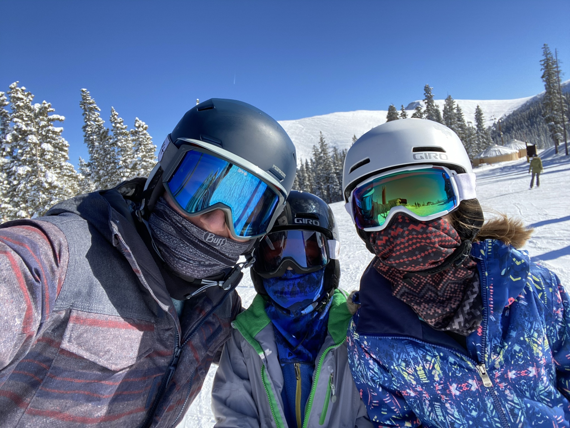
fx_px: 379
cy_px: 214
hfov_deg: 73.9
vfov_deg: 58.9
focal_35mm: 23
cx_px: 285
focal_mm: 2.71
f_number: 2.2
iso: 25
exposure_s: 1/515
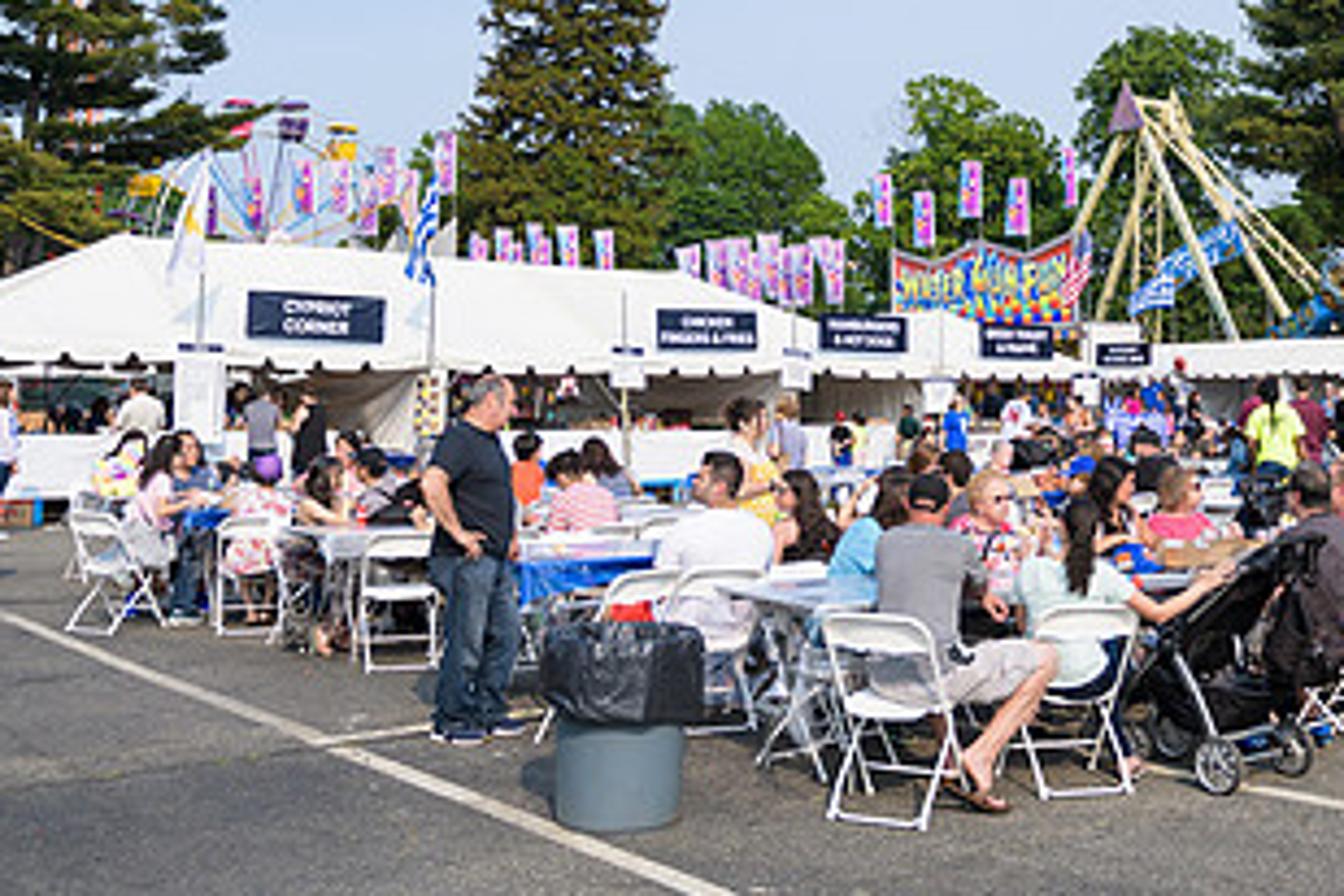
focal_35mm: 45
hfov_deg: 43.2
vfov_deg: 29.2
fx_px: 1680
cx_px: 861
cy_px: 172
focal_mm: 24
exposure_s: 1/1600
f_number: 3.2
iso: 100
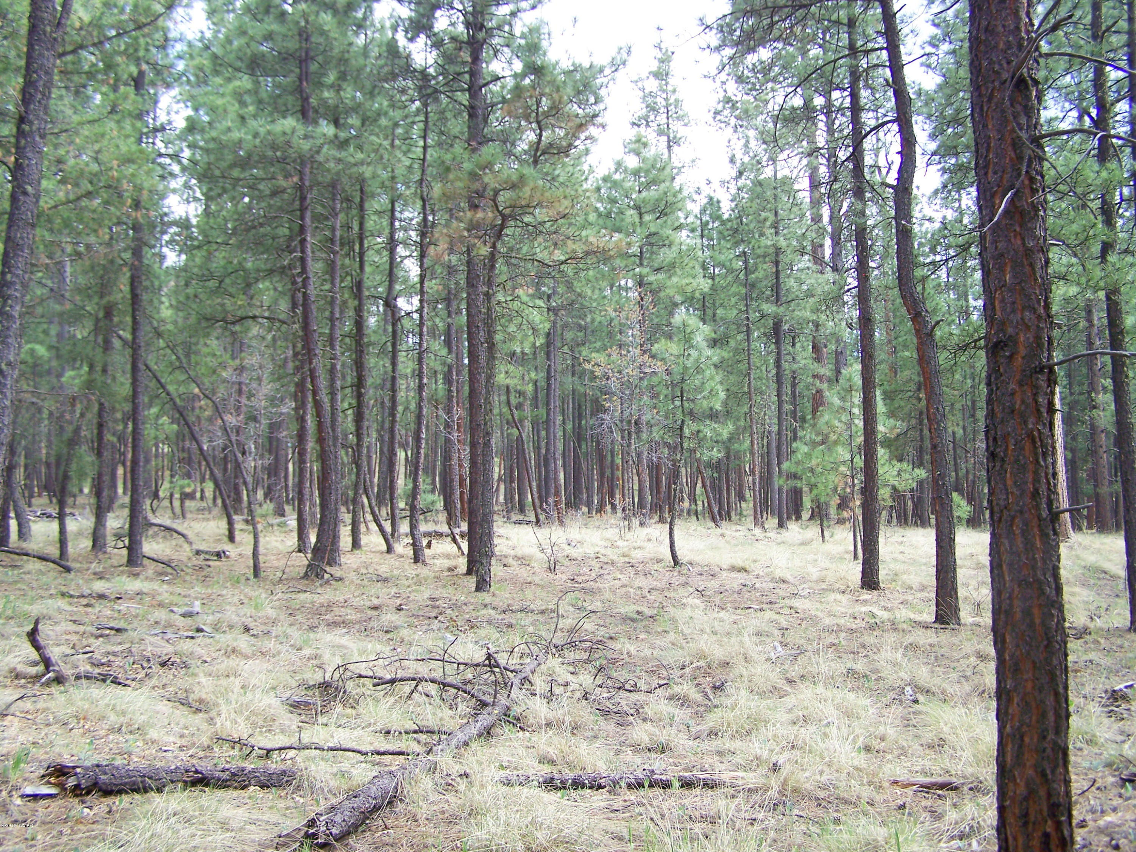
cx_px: 568
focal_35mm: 38
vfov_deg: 37.7
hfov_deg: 49.0
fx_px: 1247
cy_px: 426
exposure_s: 1/125
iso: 64
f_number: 2.8
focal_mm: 6.3
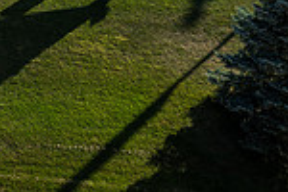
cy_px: -141
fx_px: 744
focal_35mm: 93
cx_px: -65
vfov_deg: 13.4
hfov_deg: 20.4
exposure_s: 1/500
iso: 100
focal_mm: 24
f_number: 5
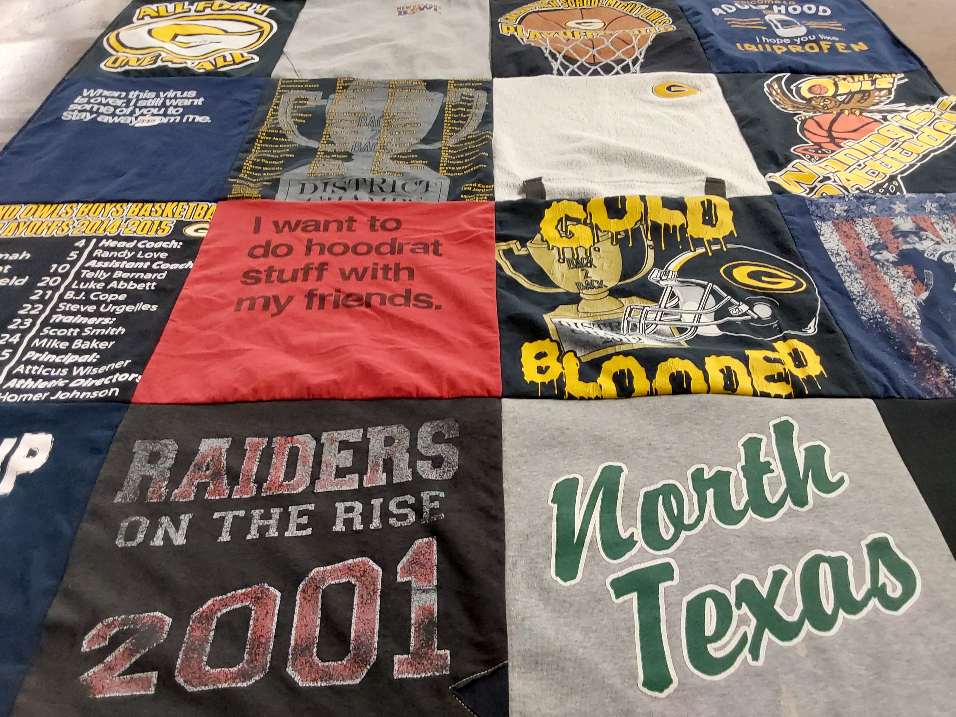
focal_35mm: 28
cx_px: 478
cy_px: 358
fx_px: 773
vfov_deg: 49.7
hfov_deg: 63.4
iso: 200
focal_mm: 2.91
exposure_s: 1/60
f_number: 1.9
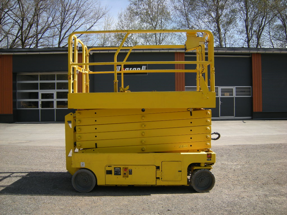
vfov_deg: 49.7
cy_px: 108
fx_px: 232
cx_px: 144
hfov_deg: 63.4
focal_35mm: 28
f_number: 5.6
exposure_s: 1/170
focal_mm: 4.7
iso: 64
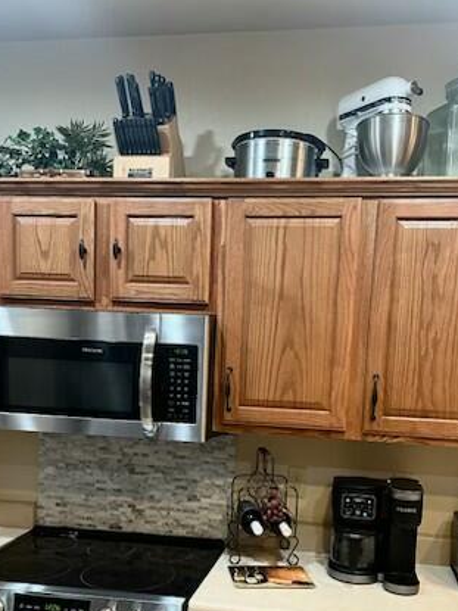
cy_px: 418
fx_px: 653
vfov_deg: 49.1
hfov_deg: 38.6
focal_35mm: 37
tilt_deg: -4.8
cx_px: 244
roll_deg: -3.8
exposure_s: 1/60
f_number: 1.78
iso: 320
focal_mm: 6.86
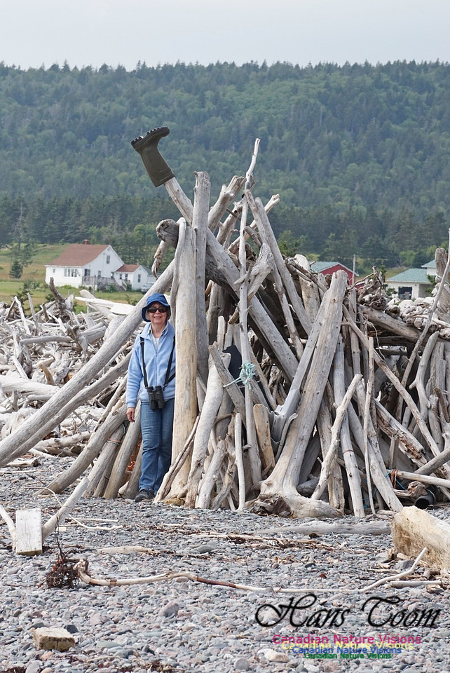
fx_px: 3788
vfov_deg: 10.2
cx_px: 225
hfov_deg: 6.8
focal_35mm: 202
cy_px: 336
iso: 800
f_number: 13
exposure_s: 1/800
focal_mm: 135
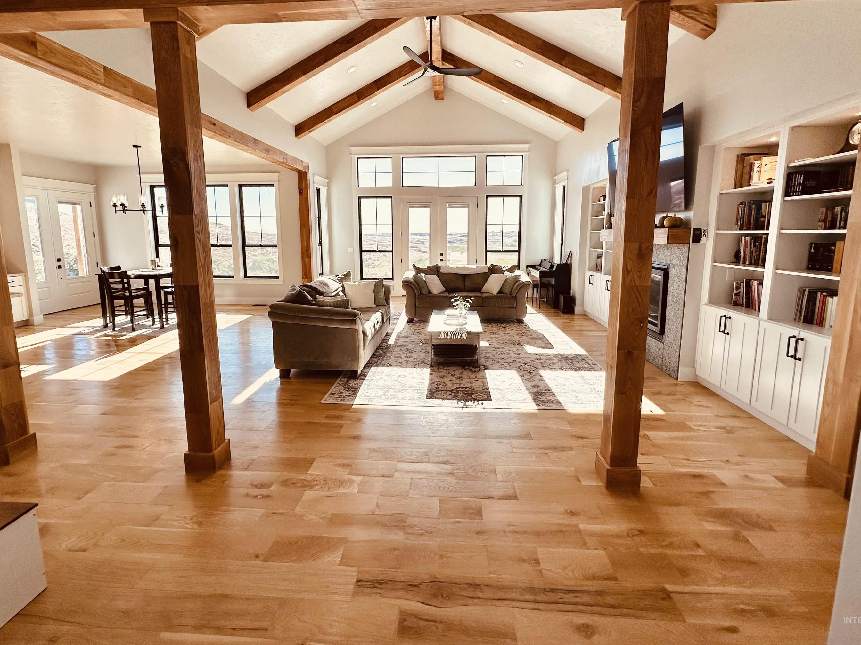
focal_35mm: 16
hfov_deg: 94.5
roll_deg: -0.2
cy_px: 285
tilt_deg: -7.2
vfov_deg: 77.8
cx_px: 425
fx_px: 398
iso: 40
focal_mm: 2.22
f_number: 2.2
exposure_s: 1/569
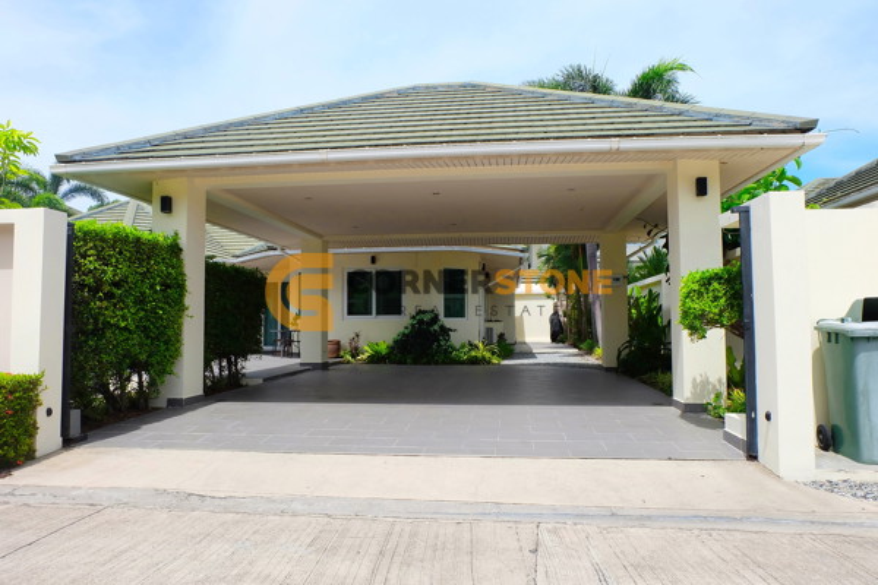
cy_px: 292
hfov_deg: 73.7
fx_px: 585
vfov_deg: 53.1
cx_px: 439
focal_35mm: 24
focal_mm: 16
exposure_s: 1/350
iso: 400
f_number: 11
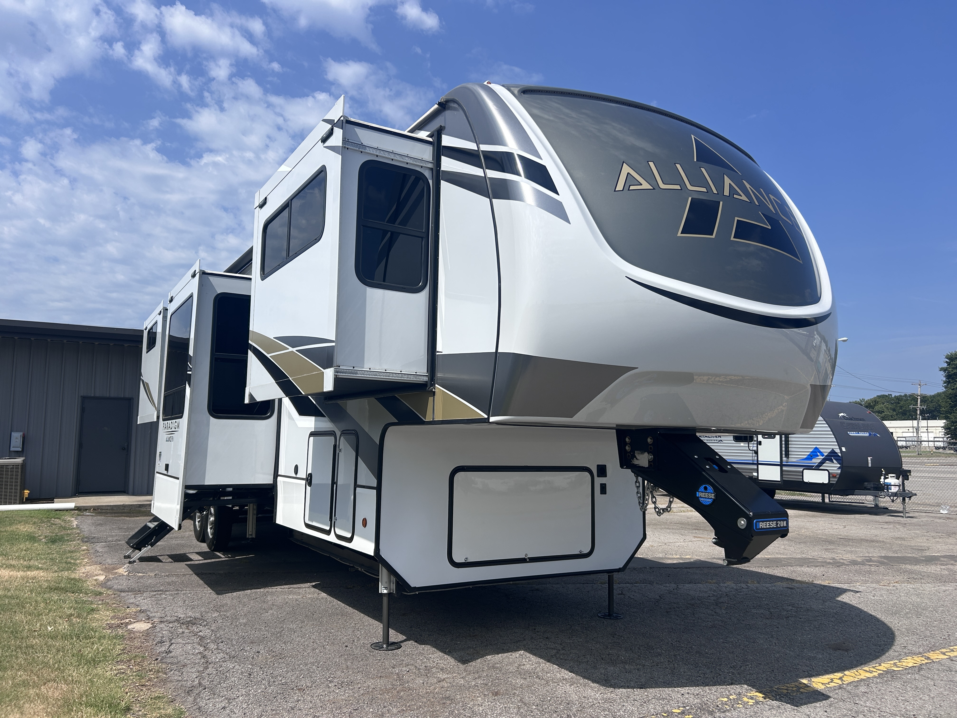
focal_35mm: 26
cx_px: 478
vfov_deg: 53.1
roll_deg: +0.8
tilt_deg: +6.0
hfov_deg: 67.3
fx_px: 719
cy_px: 359
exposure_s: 1/6579
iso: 50
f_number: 1.5
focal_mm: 5.7
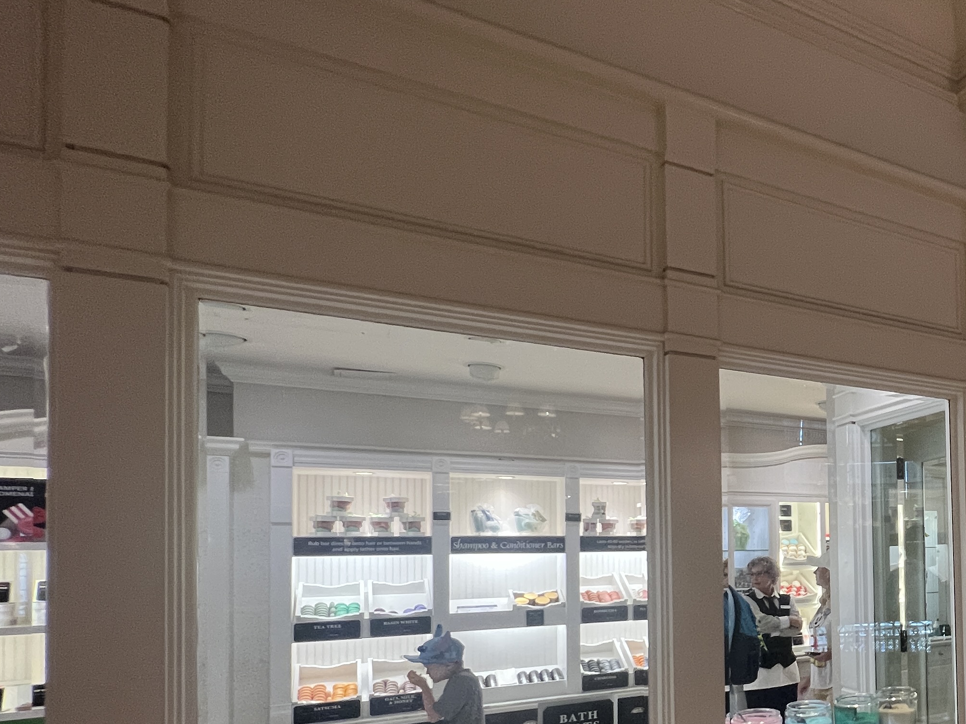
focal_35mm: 26
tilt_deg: +1.2
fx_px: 726
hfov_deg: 54.6
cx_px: 936
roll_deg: +0.5
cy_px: 537
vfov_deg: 51.0
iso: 200
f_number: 1.8
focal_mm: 1.57
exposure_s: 1/120
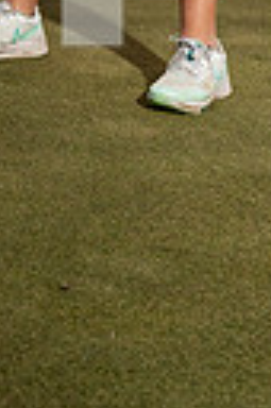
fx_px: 1710
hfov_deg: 9.0
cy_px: -274
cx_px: 32
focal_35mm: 151
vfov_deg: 12.6
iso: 640
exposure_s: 1/250
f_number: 4
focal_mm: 43
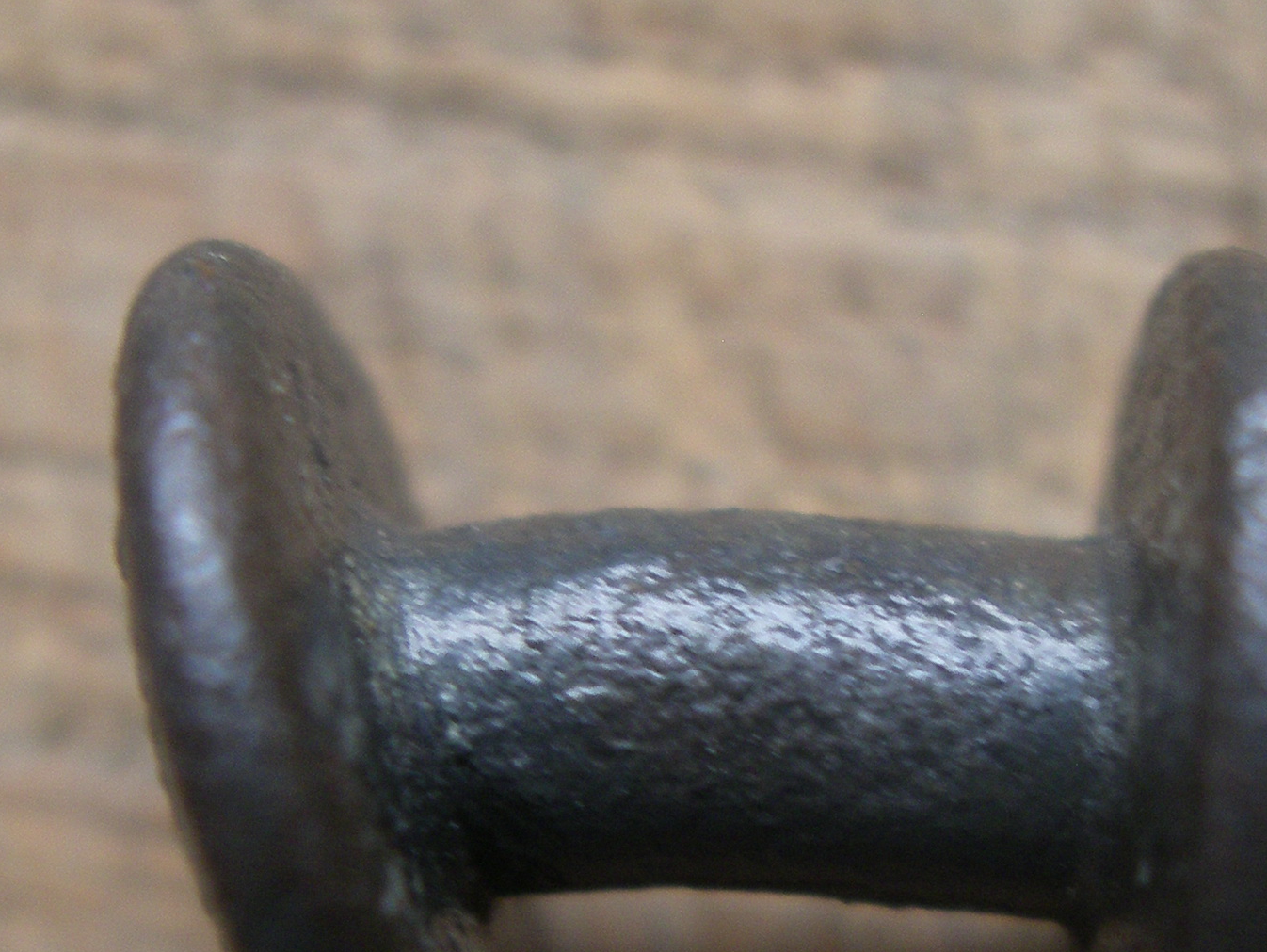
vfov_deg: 17.5
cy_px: 681
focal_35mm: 84
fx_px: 3076
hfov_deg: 23.2
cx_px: 749
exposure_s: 1/40
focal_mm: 7.8
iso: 160
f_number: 2.8
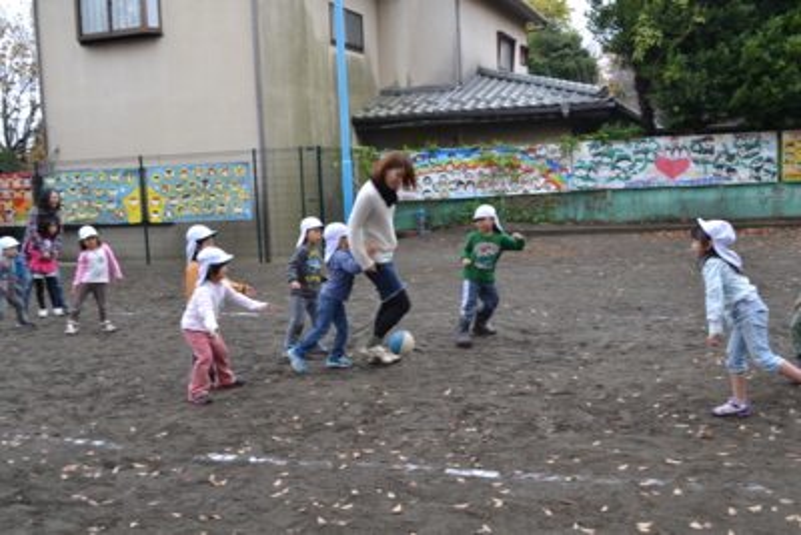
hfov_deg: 53.1
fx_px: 801
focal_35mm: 36
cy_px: 268
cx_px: 400
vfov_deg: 36.9
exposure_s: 1/125
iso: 400
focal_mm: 24
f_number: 5.6
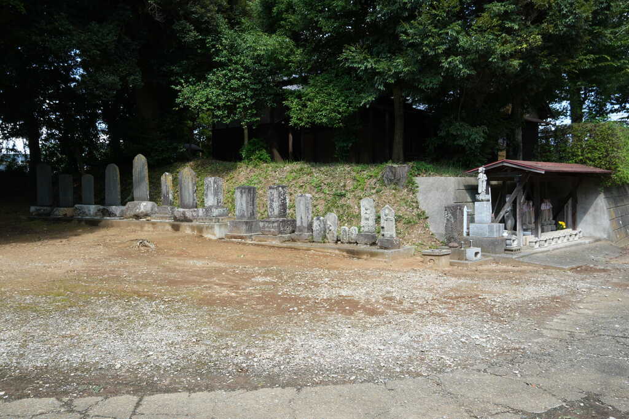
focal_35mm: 32
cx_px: 314
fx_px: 550
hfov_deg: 59.5
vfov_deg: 41.7
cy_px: 210
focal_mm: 21
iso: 100
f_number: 4
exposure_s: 1/160
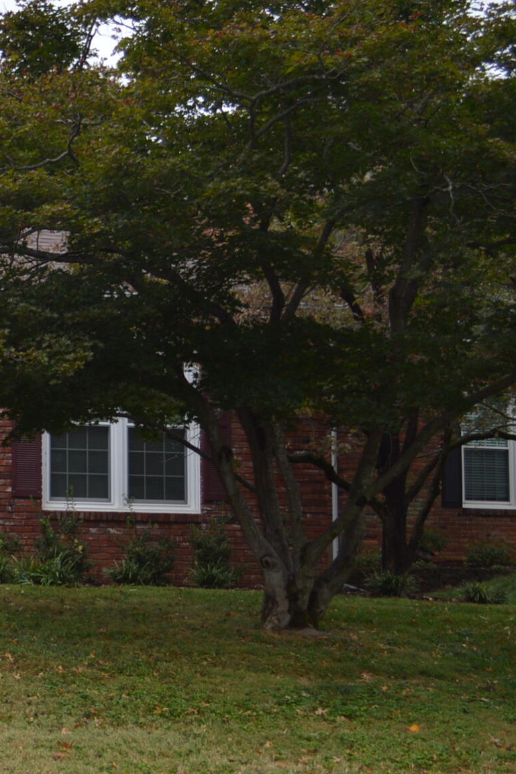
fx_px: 1676
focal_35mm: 78
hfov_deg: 15.8
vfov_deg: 25.9
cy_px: 455
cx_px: -306
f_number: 4
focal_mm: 20
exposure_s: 1/125
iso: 110
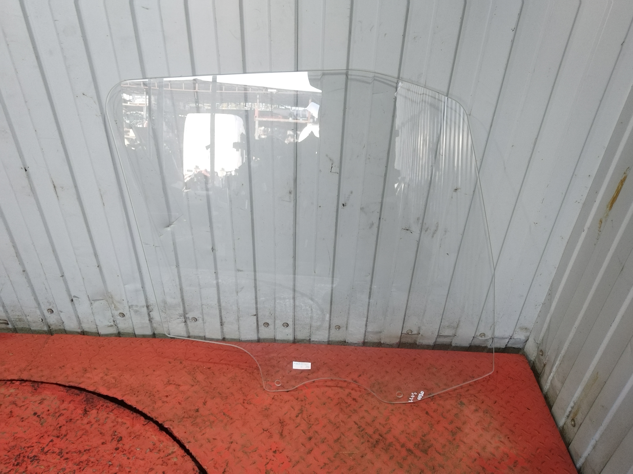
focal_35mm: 26
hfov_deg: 67.3
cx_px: 316
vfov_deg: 53.1
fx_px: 475
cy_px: 237
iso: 1032
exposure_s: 1/100
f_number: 1.8
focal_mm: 6.24
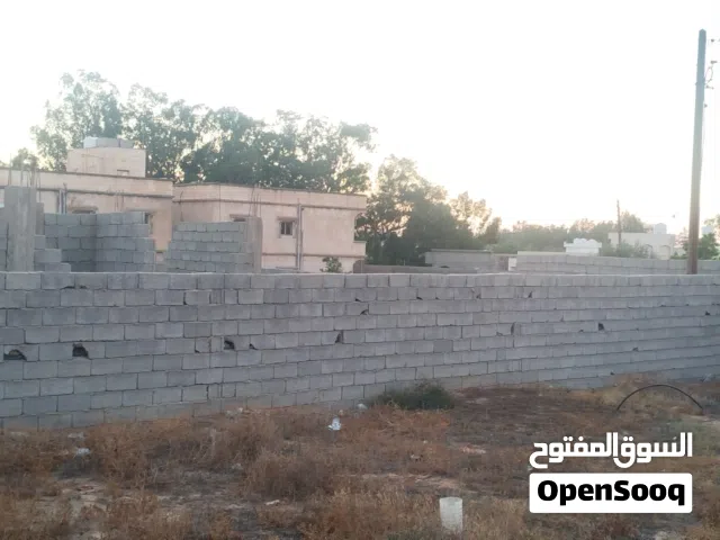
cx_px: 360
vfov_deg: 30.3
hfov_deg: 39.7
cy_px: 270
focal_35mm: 48
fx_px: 998
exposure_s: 1/33
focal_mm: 5.31
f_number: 1.7
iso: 160
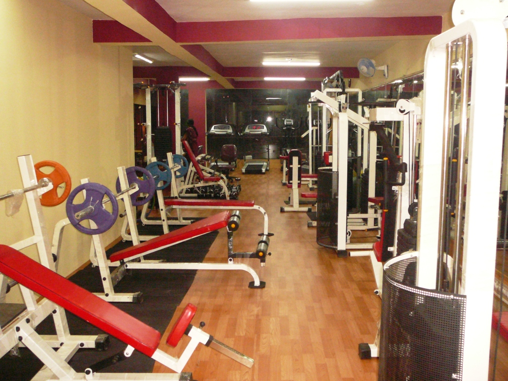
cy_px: 190
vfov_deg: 40.7
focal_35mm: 35
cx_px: 254
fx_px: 514
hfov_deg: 52.6
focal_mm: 5.2
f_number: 2.8
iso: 400
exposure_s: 1/30
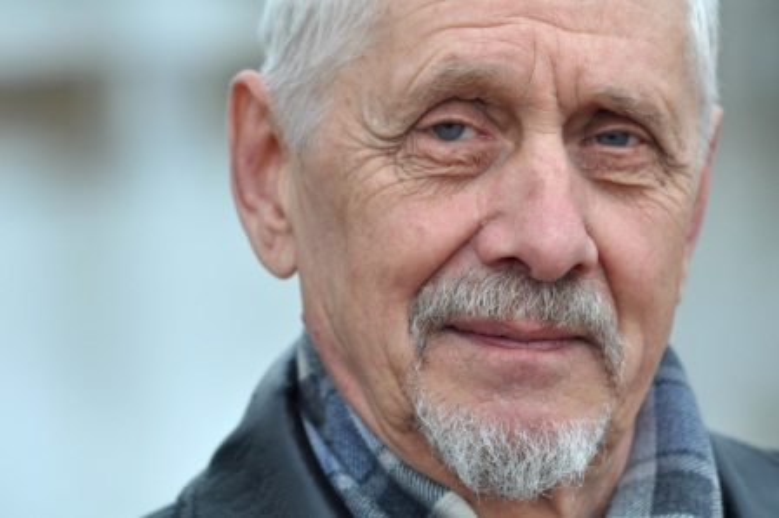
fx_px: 4379
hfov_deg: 10.2
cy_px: 259
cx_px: 390
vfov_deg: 6.8
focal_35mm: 202
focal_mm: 135
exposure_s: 1/500
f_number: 5.6
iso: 360
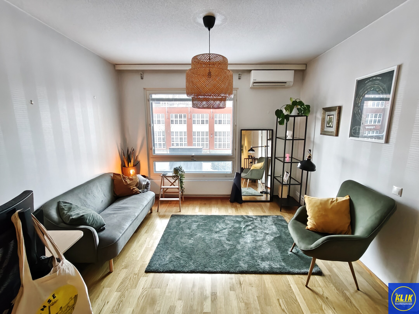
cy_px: 157
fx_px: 194
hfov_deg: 94.5
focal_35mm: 16
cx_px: 210
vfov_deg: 78.1
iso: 250
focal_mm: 1.68
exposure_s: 1/40
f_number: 2.2
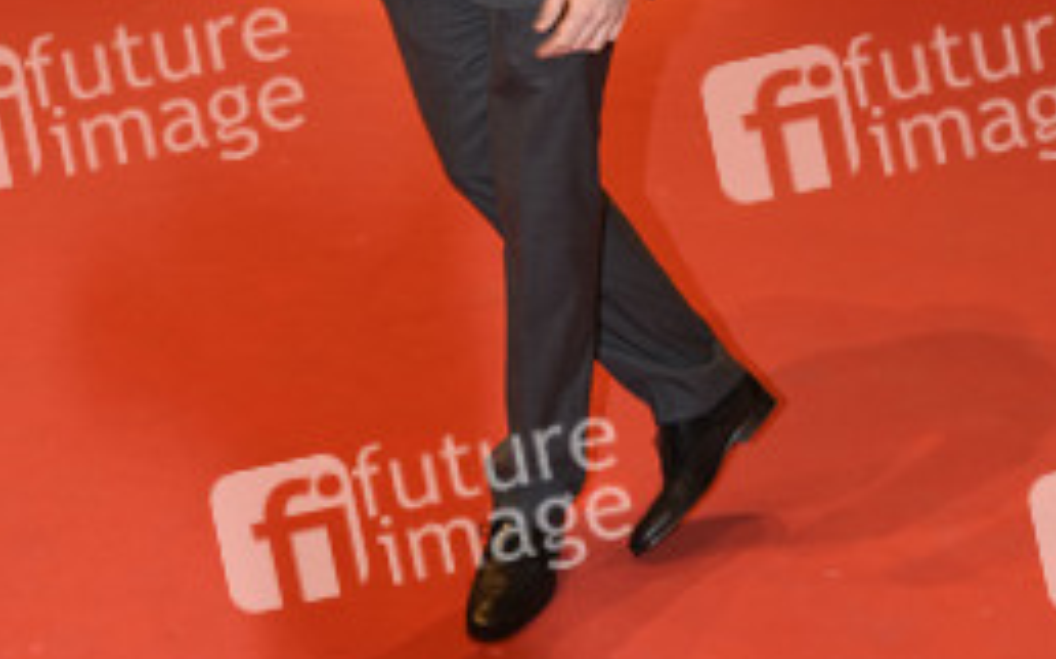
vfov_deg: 17.6
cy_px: -98
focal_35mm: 71
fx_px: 2042
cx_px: 540
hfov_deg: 29.0
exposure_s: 1/160
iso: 640
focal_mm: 30
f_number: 5
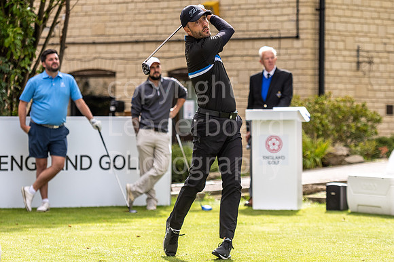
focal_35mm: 202
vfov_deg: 6.8
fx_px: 2205
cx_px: 217
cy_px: 125
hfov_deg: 10.2
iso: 200
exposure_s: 1/1600
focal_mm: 122
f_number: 2.8
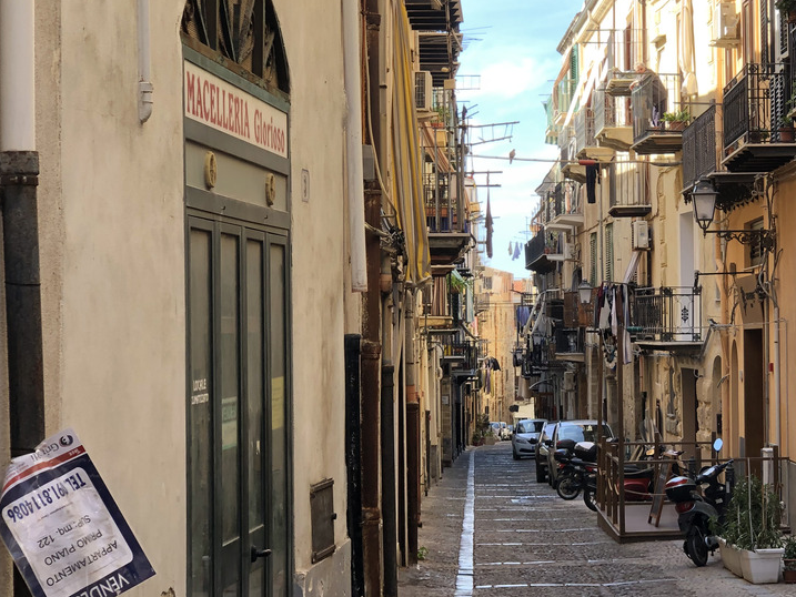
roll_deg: +1.2
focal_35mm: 87
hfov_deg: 22.3
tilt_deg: +0.7
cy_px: 272
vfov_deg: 17.0
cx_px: 609
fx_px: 2001
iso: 16
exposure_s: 1/120
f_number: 2.4
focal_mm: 6
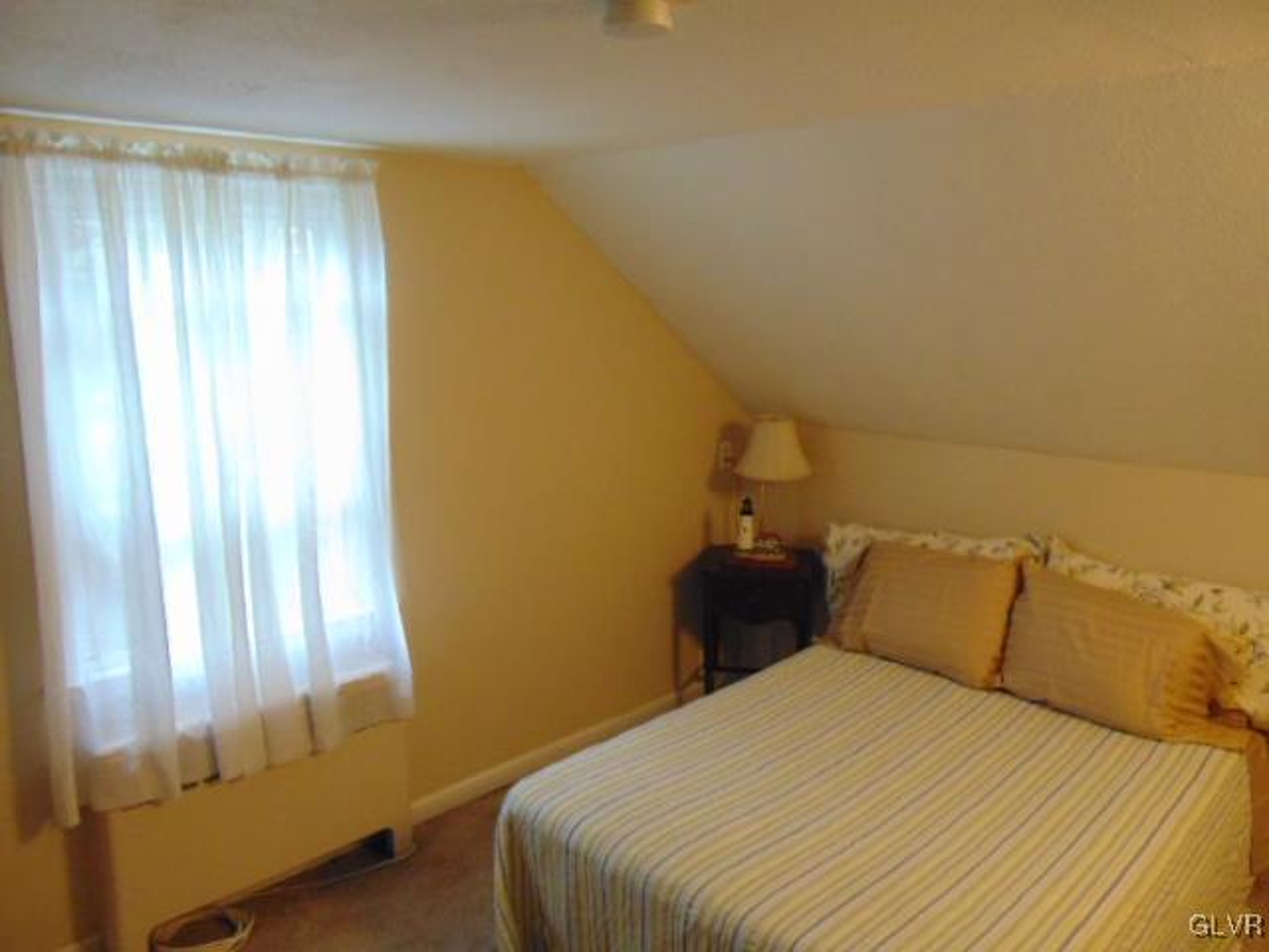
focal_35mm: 27
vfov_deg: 51.4
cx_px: 634
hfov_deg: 65.3
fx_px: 990
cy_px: 476
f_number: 3
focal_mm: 4.9
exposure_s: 1/30
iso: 400
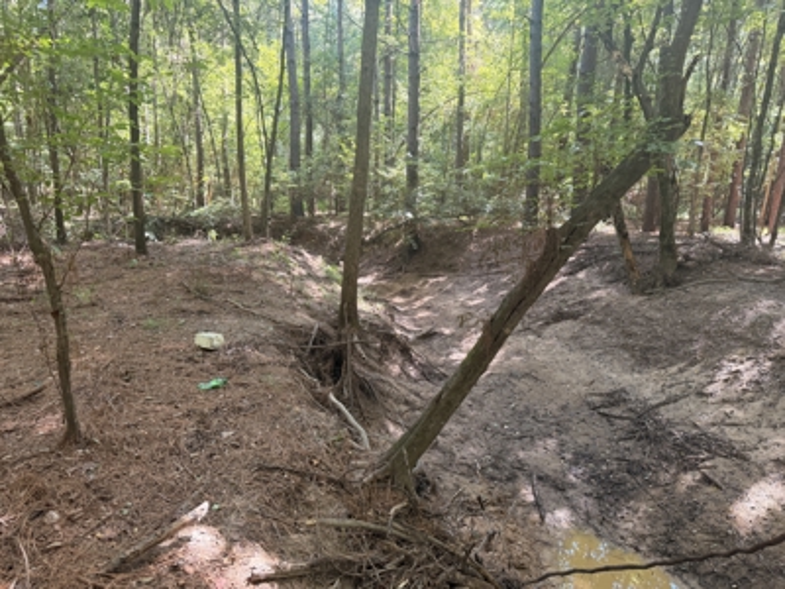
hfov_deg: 71.6
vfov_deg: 56.8
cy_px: 294
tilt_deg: -12.6
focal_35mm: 24
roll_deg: +0.3
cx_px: 392
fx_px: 544
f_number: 1.78
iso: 200
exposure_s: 1/105
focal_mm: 6.76
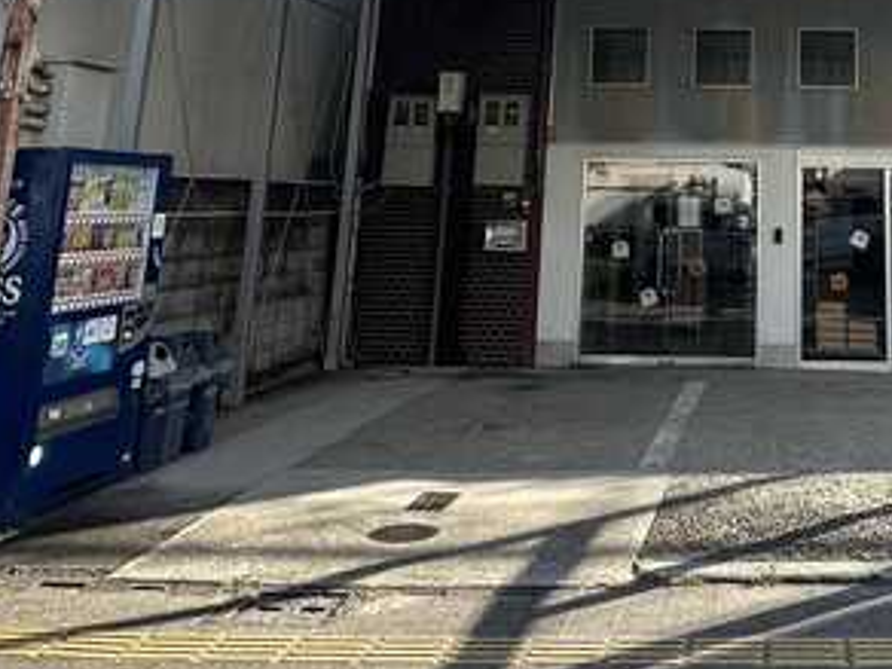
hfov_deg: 37.6
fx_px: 1237
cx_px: 764
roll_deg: -0.2
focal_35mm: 48
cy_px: -122
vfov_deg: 27.0
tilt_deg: +15.9
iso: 50
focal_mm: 2.22
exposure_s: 1/1043
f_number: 2.2
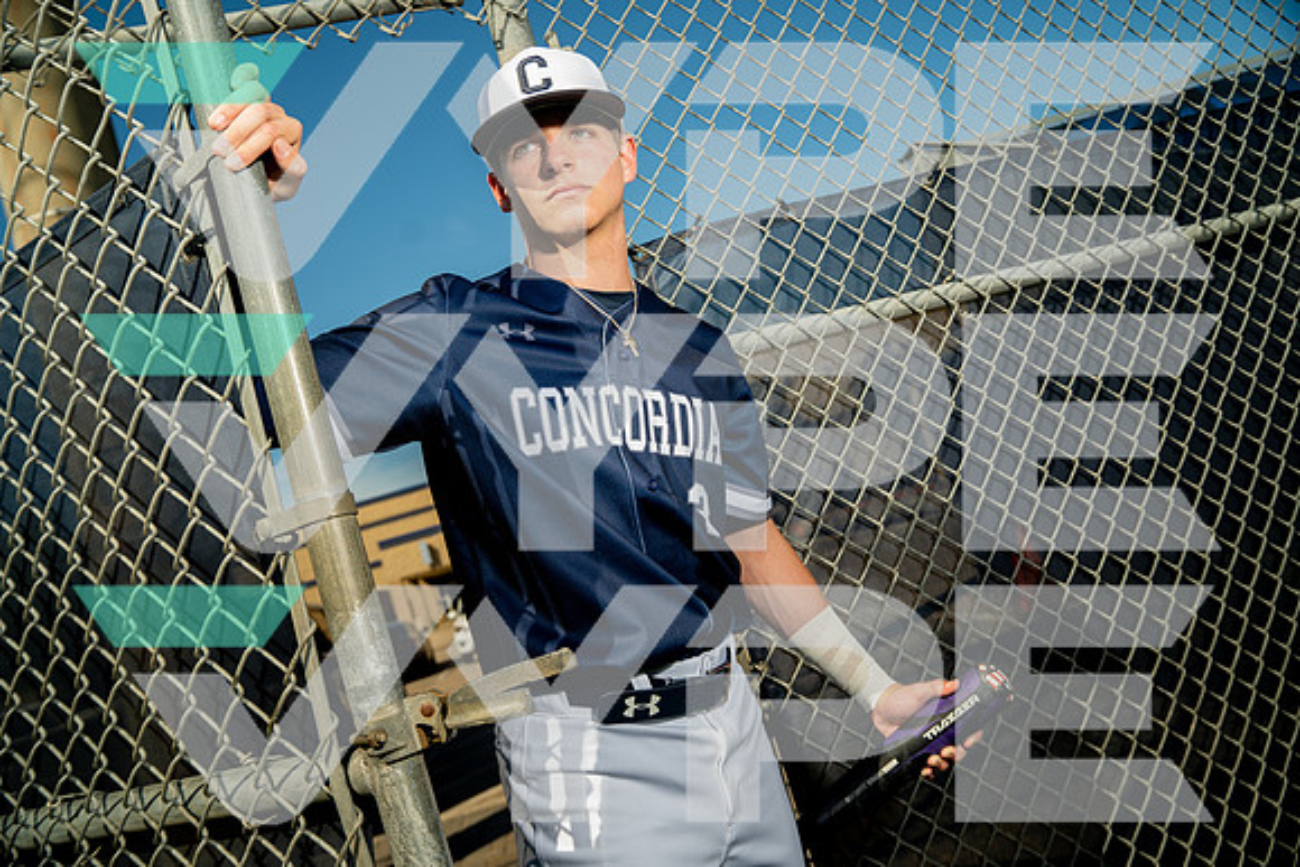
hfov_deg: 65.5
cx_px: 650
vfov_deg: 46.4
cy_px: 434
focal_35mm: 28
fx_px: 1011
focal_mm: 28
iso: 100
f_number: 4.5
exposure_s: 1/250
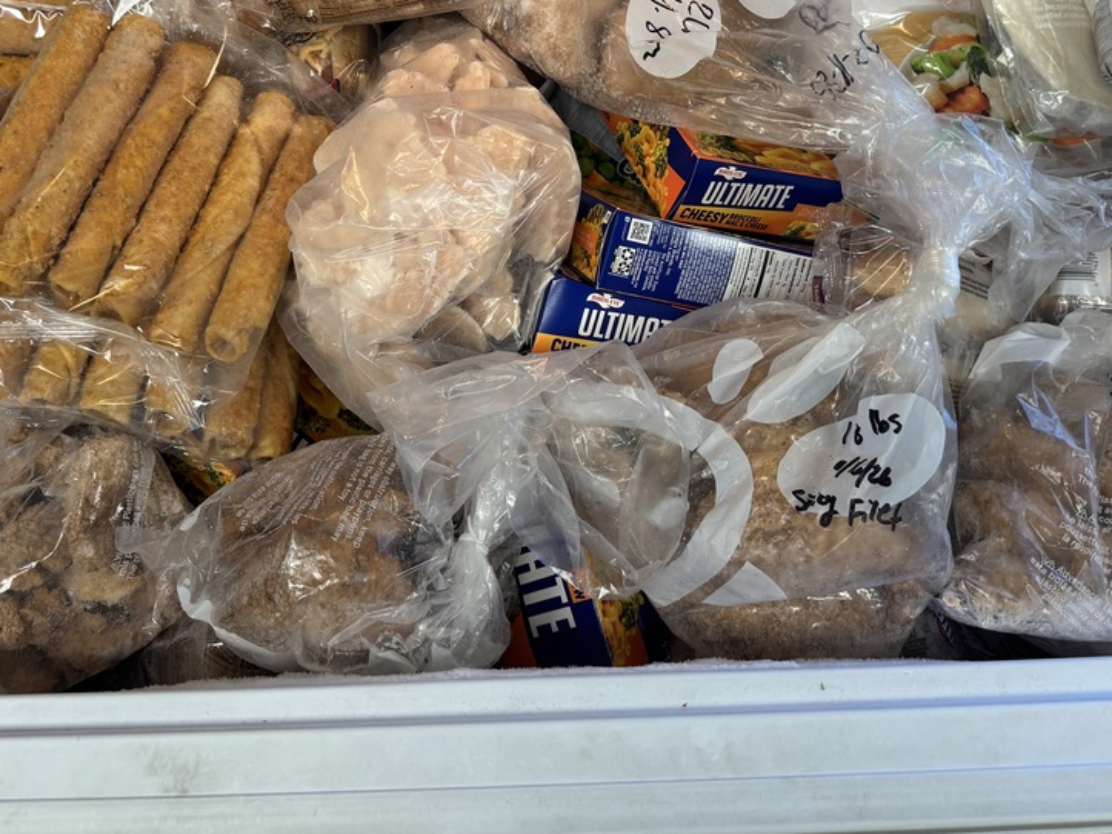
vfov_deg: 41.0
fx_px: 1092
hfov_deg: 53.9
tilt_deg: -62.8
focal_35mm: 34
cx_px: 524
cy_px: 252
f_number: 1.78
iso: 100
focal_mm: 6.76
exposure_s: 1/120
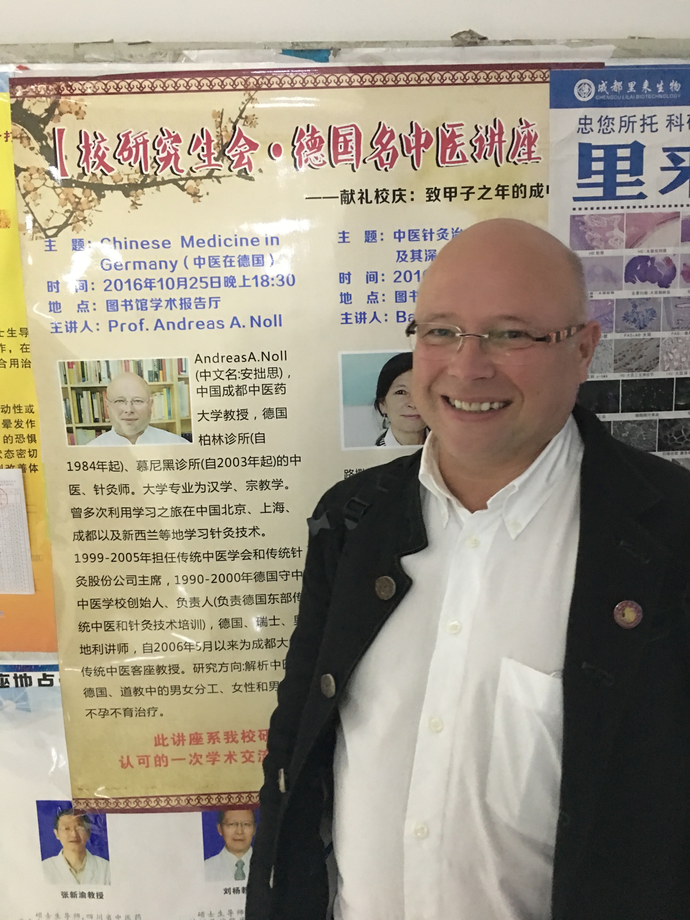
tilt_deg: -9.1
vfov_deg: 61.7
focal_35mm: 29
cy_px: 460
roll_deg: +0.3
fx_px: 771
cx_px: 345
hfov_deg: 48.2
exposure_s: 1/4
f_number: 2.2
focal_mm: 4.15
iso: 160
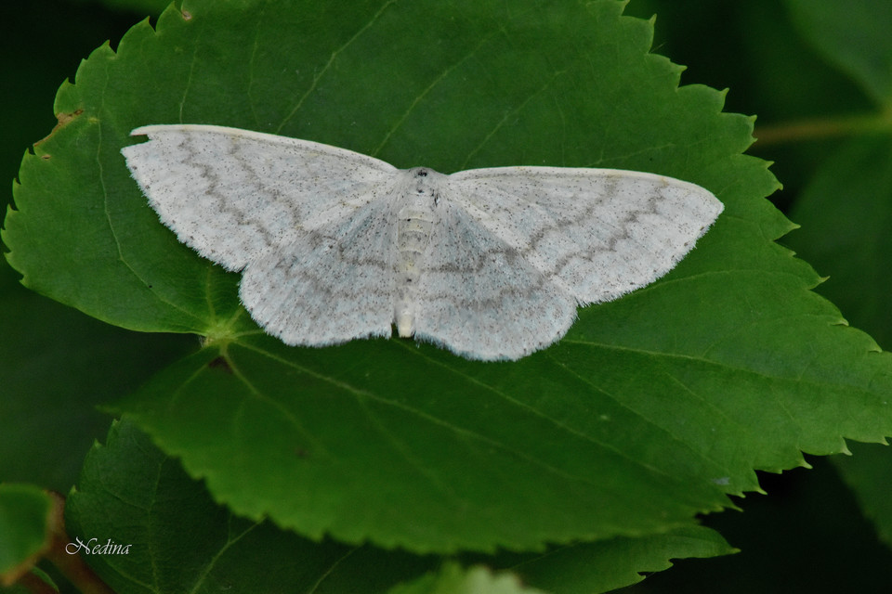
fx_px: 11149
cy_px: 297
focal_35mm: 450
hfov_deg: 4.6
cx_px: 446
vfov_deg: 3.1
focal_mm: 300
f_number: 18
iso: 4000
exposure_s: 1/320
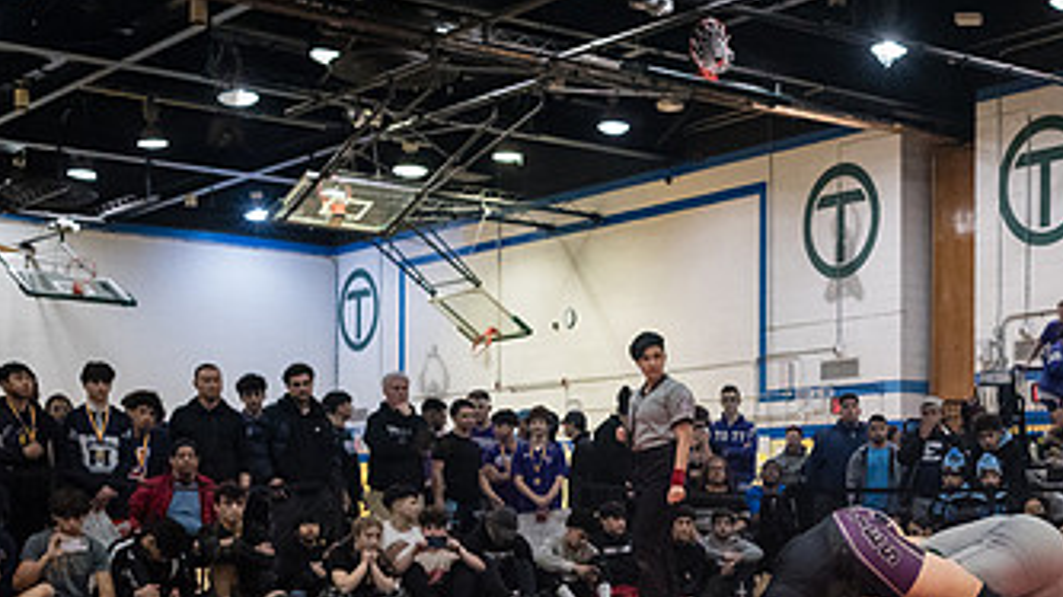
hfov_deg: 31.6
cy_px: 554
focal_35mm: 65
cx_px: 843
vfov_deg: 18.2
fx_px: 1831
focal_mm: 35
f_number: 4
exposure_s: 1/400
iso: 8000
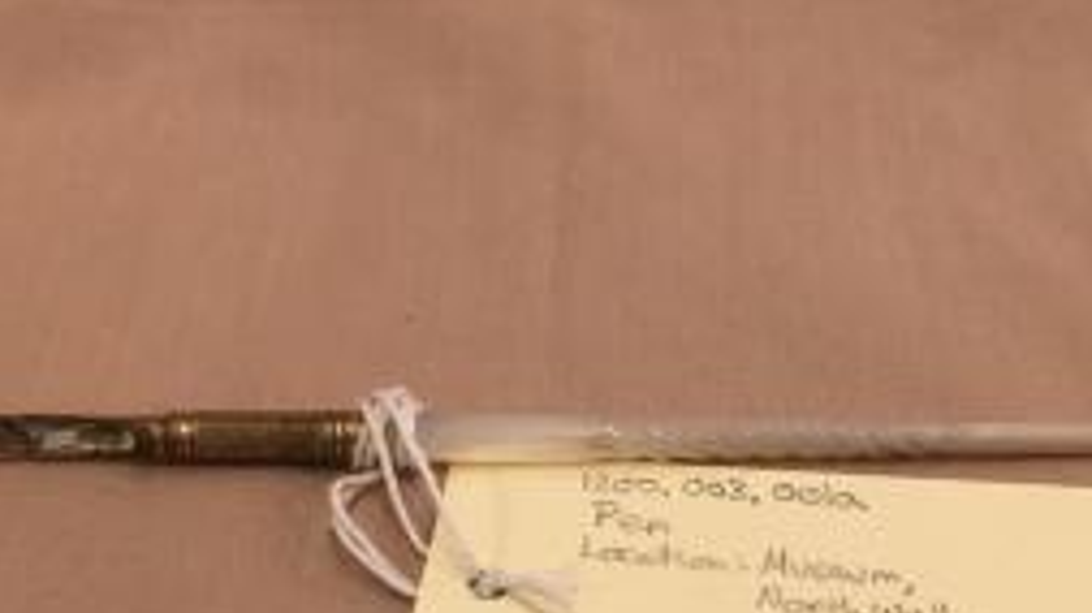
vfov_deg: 23.4
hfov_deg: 41.3
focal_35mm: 50
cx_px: 578
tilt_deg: -54.3
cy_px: 527
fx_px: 1447
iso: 40
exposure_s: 1/30
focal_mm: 4.15
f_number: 2.2
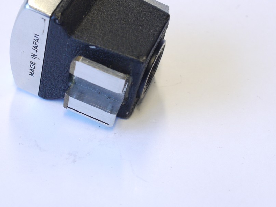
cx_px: 112
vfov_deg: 16.6
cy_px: 73
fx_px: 710
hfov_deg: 22.0
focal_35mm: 89
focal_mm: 30
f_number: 7.1
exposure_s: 1/25
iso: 400
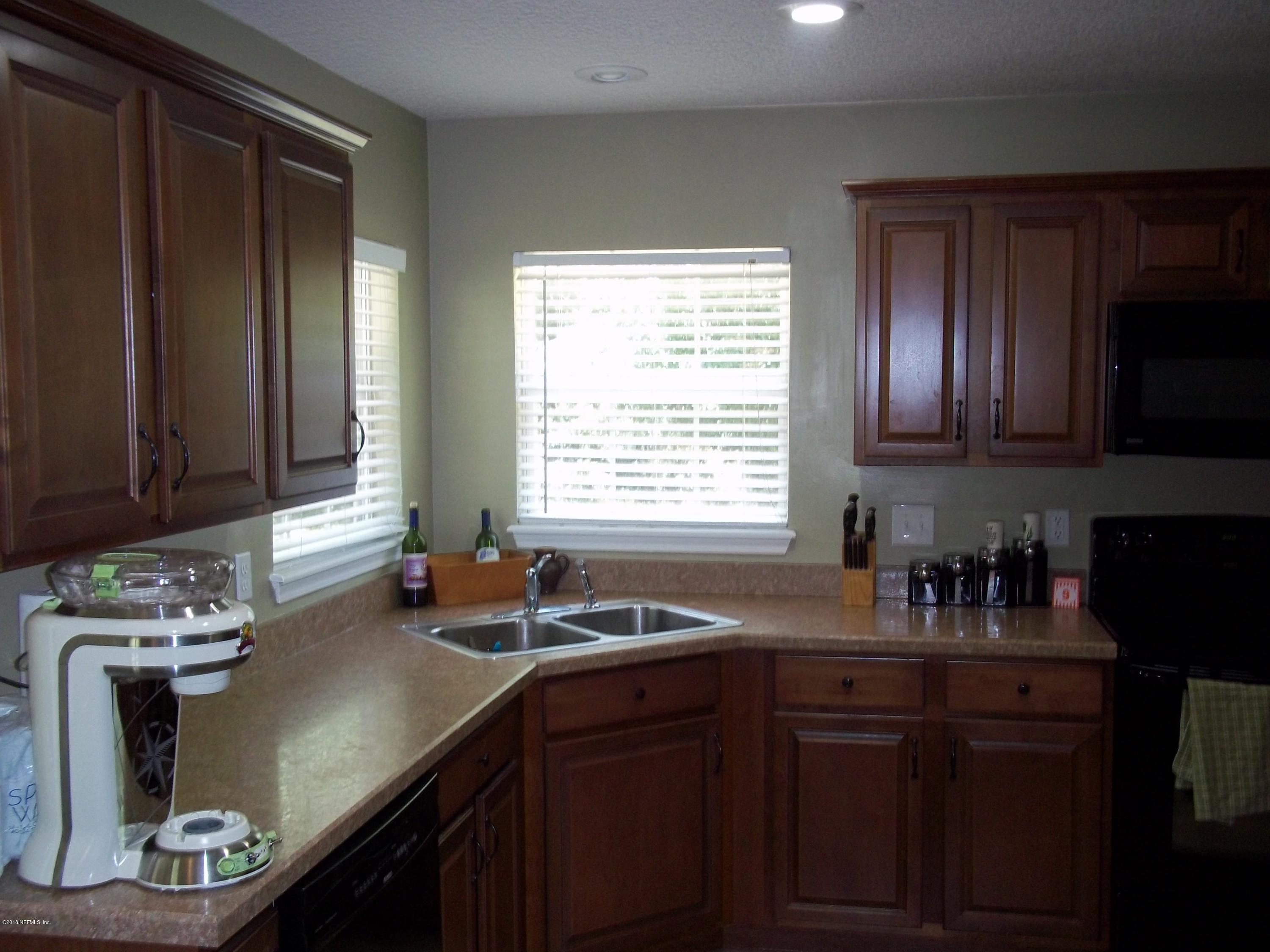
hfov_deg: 51.4
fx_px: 1321
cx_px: 635
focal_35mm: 36
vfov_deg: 39.7
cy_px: 476
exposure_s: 1/30
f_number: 3.1
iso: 160
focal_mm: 6.5
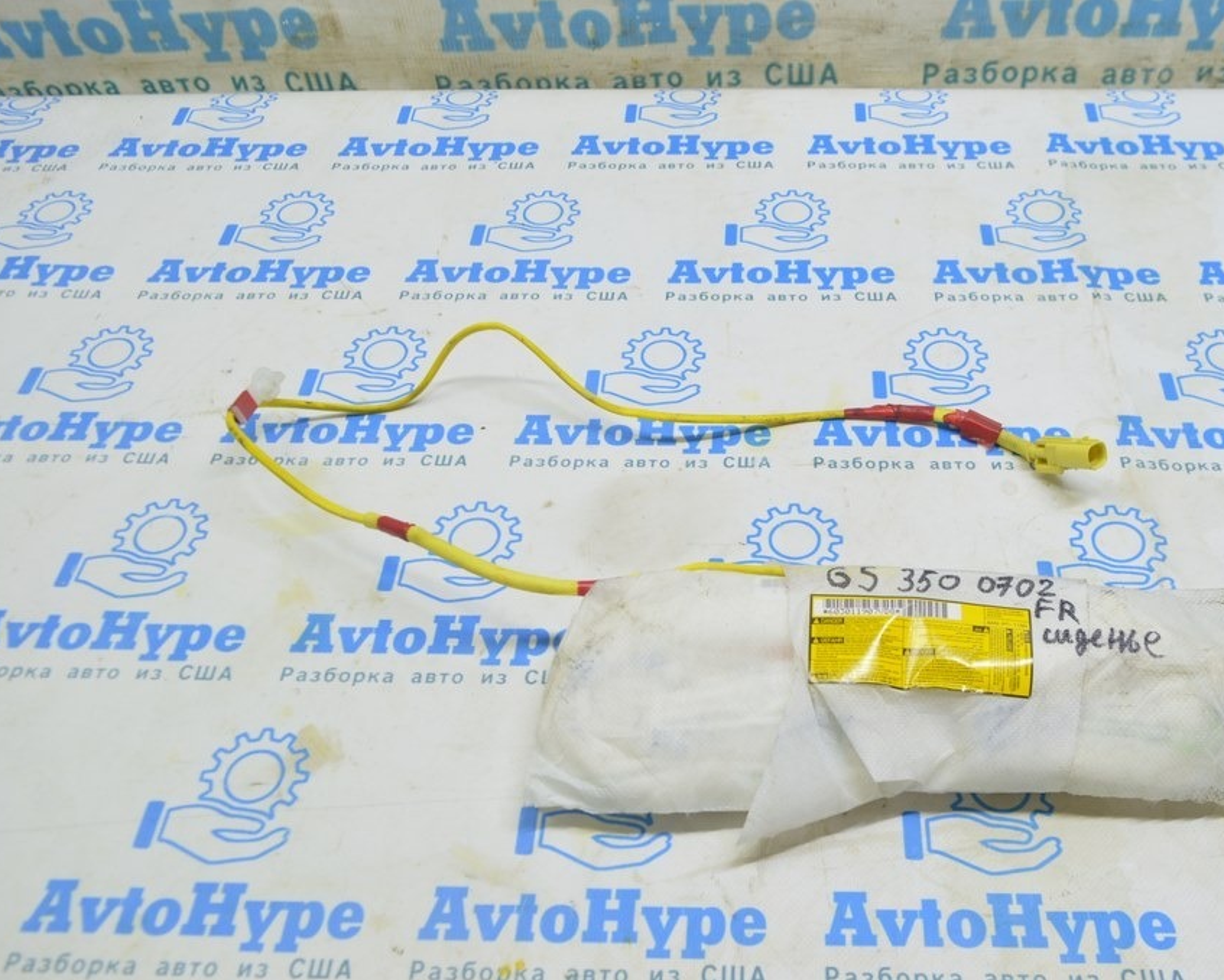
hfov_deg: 52.5
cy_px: 491
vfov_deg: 43.4
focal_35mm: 34
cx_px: 721
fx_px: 1232
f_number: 5.6
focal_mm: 20
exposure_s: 1/20
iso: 400
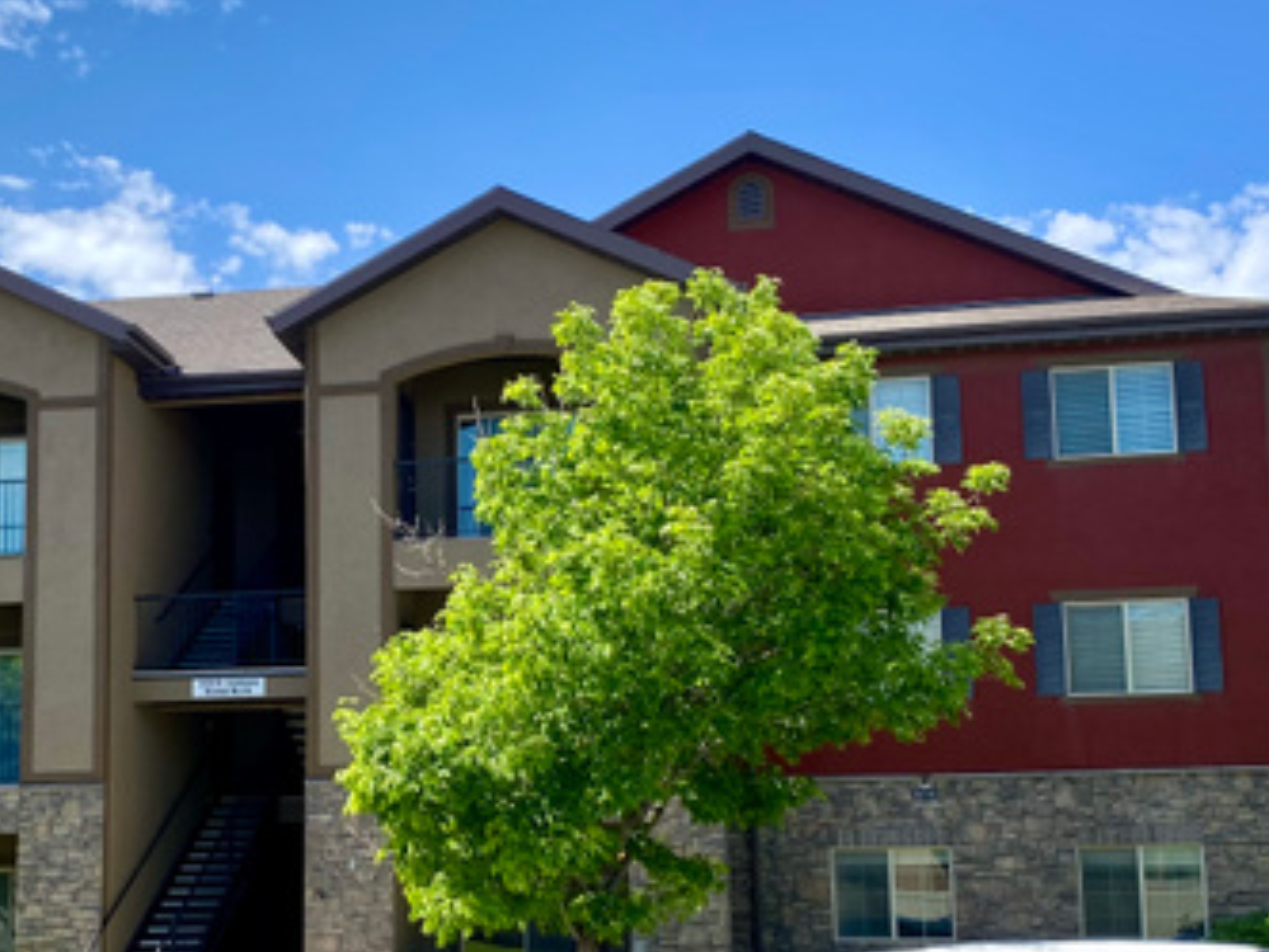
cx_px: 469
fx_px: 1834
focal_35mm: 50
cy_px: 655
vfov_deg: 28.9
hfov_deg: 37.9
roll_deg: +0.0
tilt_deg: +8.9
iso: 32
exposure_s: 1/1779
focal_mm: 4.25
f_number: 1.8
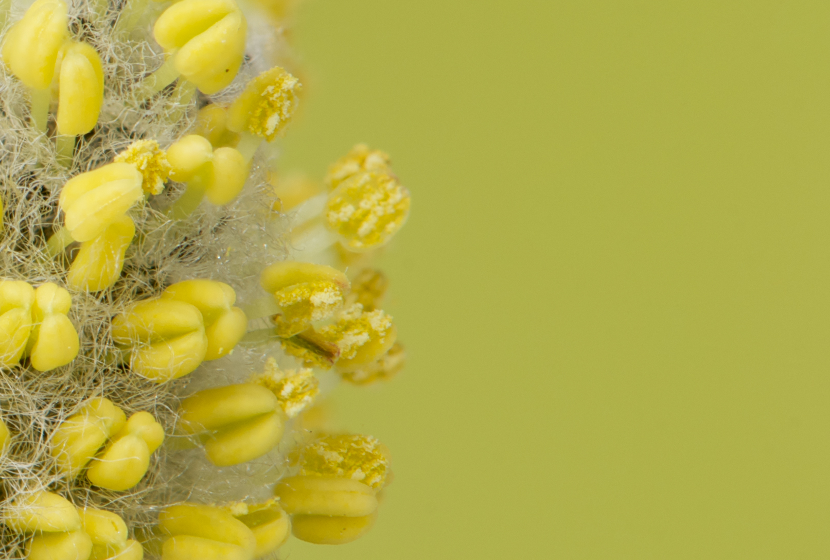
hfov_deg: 5.4
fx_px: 8797
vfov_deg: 3.6
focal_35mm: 380
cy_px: 338
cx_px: -148
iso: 100
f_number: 16
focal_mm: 105
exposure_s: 1/200
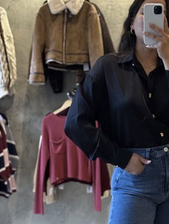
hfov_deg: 15.9
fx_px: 598
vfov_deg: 21.3
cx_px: 148
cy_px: 134
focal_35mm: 92
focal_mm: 5.96
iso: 125
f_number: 1.6
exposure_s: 1/50
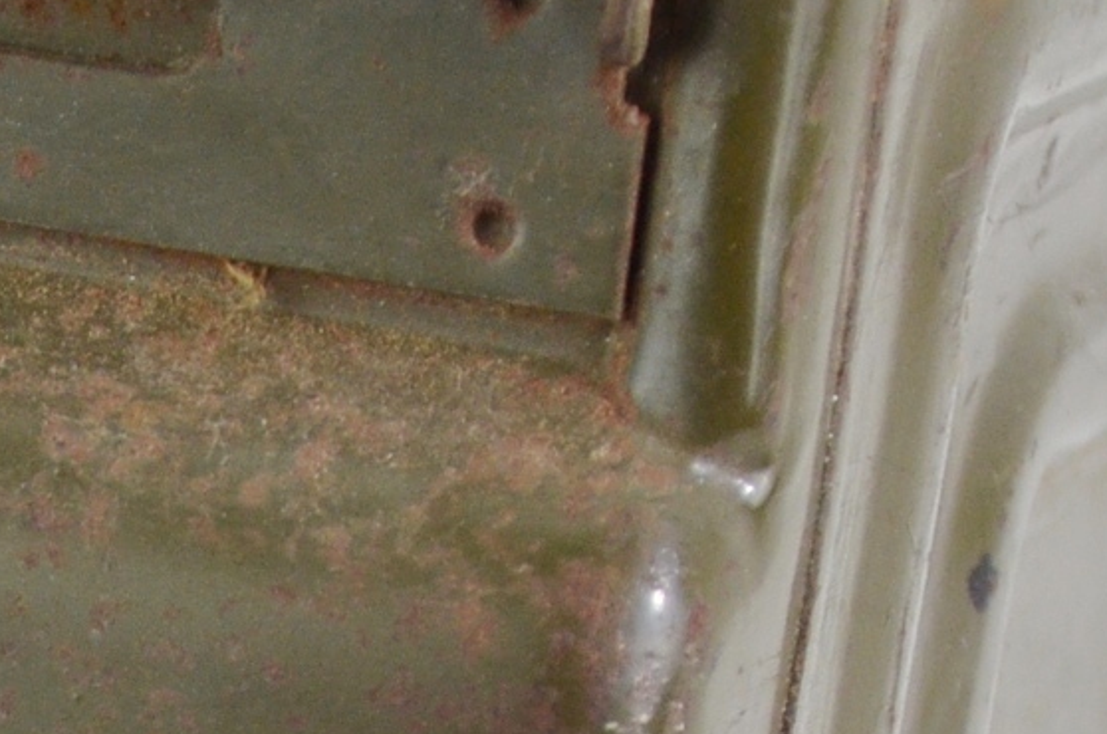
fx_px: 13415
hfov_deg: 4.7
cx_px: -325
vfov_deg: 3.1
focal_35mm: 437
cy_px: 1567
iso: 800
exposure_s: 1/250
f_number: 5.3
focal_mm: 66
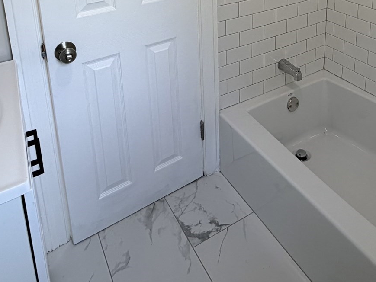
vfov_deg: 36.6
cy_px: -25
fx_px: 358
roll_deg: +1.2
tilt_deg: -14.2
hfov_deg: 55.0
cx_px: 225
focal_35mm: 33
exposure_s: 1/120
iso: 64
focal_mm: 2.22
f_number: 2.2
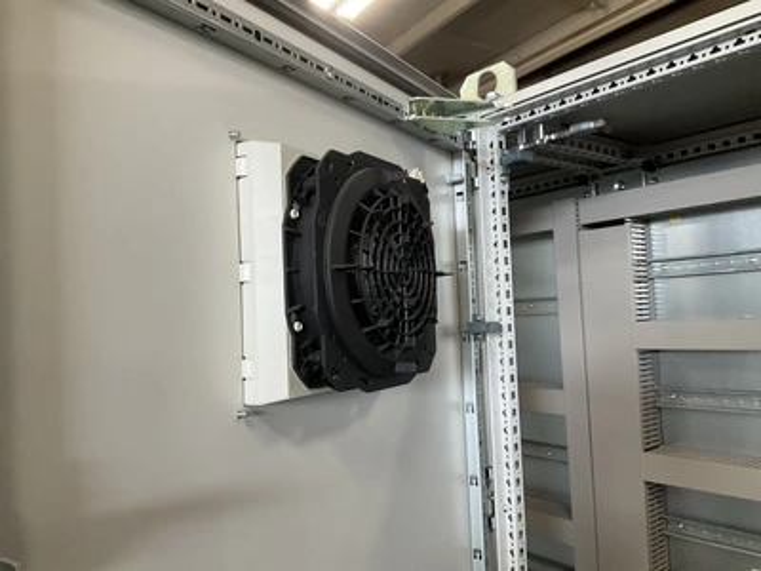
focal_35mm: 29
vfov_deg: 48.2
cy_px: 286
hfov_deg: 61.7
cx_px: 380
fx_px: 638
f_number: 1.8
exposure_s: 1/60
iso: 100
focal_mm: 3
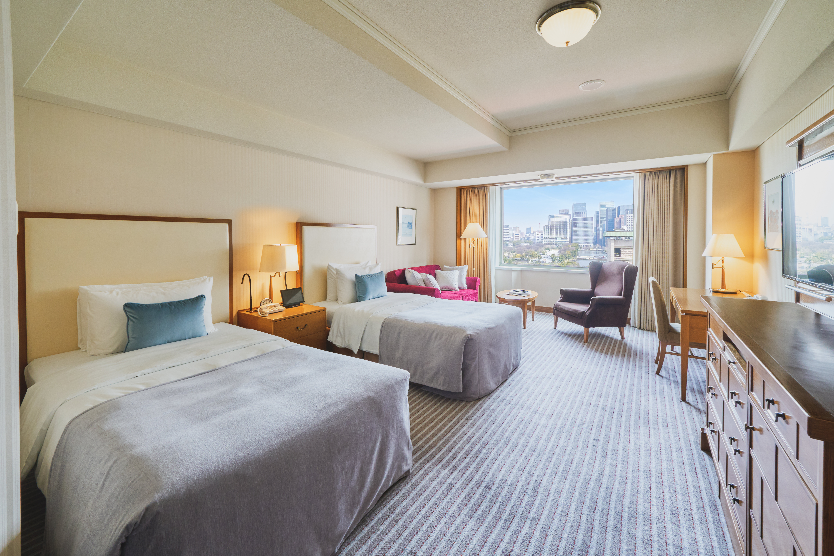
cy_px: 278
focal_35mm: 12
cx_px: 417
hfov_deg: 112.6
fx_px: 278
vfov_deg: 90.0
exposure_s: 1/6
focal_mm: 12
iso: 400
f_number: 13
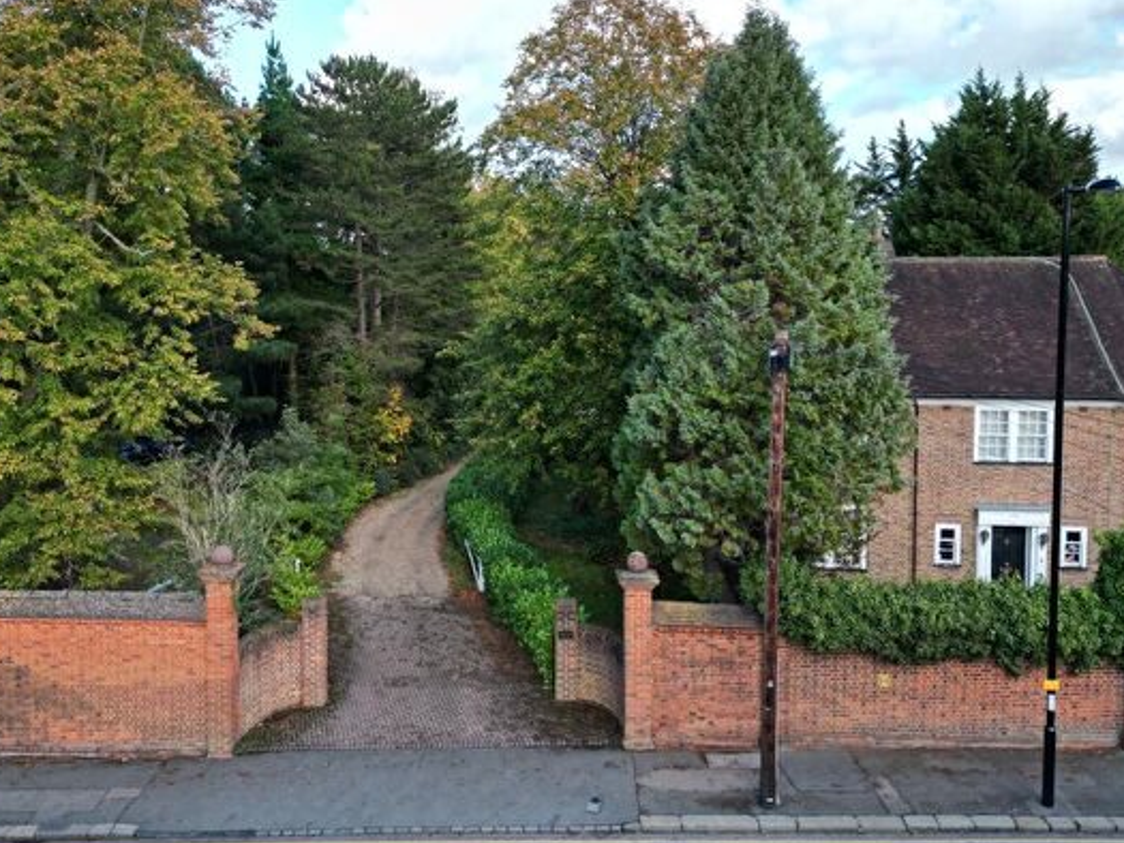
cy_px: 337
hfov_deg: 56.6
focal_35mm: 32
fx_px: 1039
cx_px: 477
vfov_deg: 44.0
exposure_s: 1/800
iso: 110
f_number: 1.7
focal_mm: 6.72
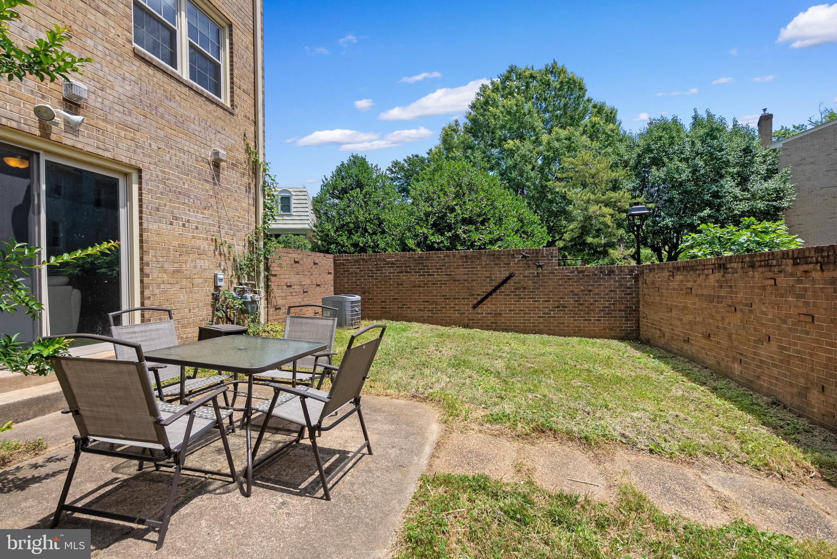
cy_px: 280
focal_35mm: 16
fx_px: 372
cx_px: 418
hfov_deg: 96.7
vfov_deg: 73.8
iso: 800
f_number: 8
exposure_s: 1/1600
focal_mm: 16
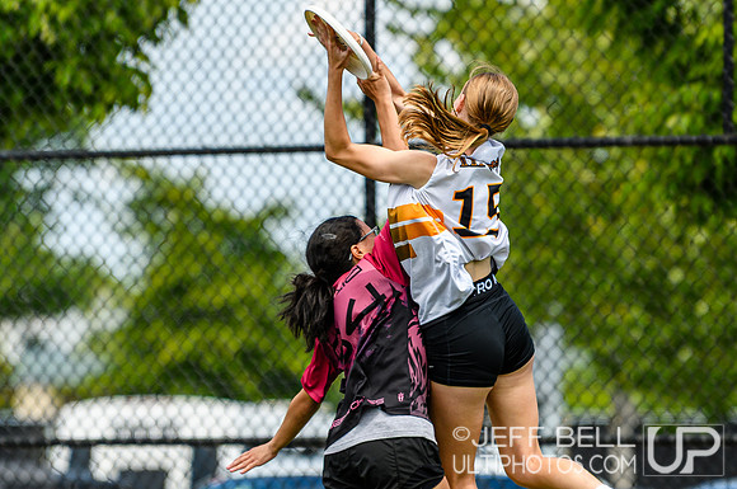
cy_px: 247
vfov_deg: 2.4
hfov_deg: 3.7
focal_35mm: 561
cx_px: 500
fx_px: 11477
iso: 100
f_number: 3.2
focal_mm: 200
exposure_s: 1/1250
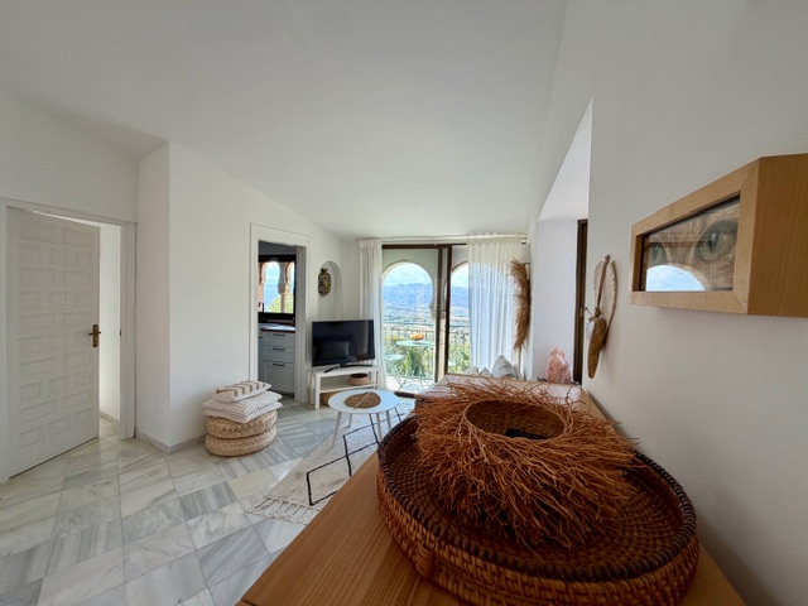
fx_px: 327
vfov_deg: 85.7
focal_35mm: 14
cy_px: 303
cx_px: 404
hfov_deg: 102.1
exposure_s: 1/141
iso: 50
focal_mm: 2.22
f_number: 2.2
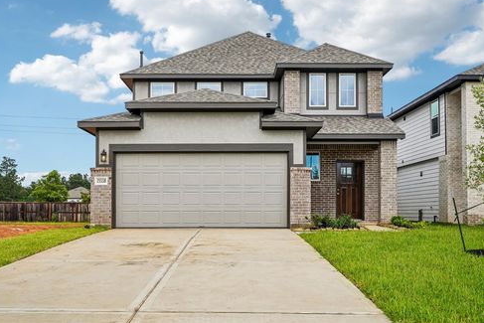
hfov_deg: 49.5
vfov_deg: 34.2
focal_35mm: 39
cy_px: 159
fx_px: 524
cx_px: 237
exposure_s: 1/640
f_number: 8
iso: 500
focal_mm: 38
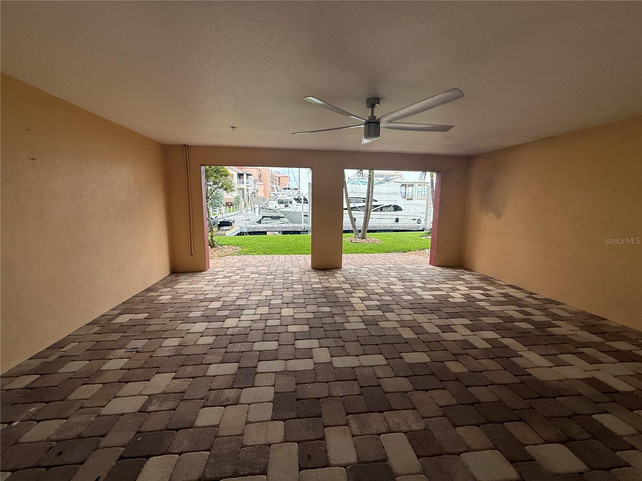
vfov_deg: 85.7
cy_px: 240
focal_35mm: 14
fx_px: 260
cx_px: 321
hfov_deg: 102.1
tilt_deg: -7.4
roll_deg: -0.4
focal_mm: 2.22
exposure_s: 1/241
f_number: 2.2
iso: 64
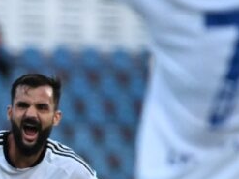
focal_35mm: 1091
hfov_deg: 1.8
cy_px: 277
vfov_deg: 1.4
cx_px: -48
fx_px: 7529
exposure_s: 1/3200
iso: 4000
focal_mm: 200
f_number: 2.8
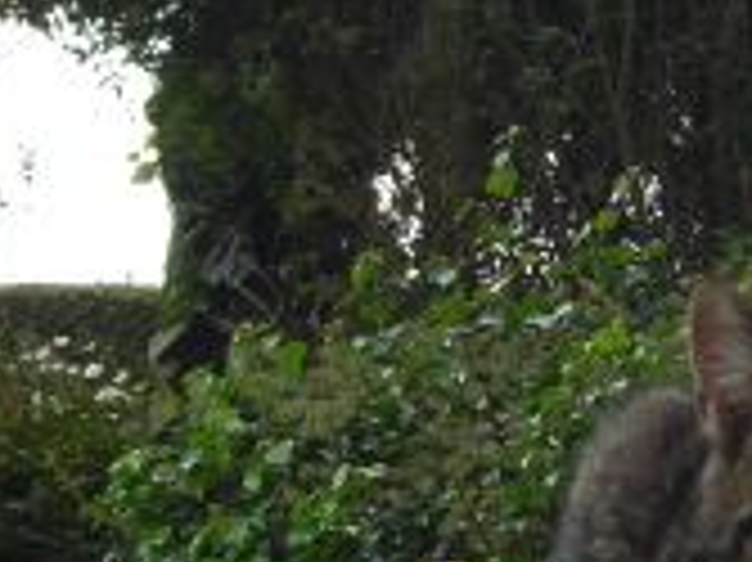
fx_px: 3169
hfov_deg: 13.4
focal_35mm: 146
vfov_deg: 10.1
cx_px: 738
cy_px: 342
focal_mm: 7.9
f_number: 4
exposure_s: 1/320
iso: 80
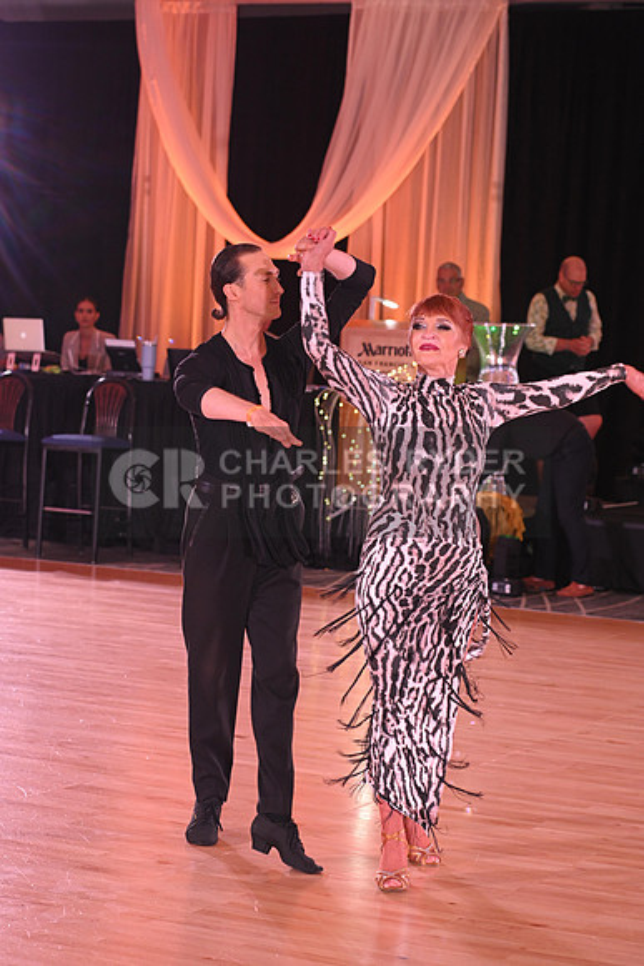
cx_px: 322
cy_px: 483
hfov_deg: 14.9
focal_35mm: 92
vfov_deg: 22.1
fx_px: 2467
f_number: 5
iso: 1600
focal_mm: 92
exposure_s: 1/200
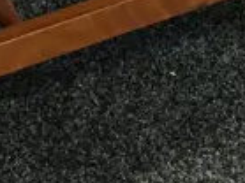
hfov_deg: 9.1
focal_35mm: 214
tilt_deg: -27.7
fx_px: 1513
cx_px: -48
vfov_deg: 6.8
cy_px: -148
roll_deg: -0.6
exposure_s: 1/17
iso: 100
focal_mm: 4.15
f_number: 2.2
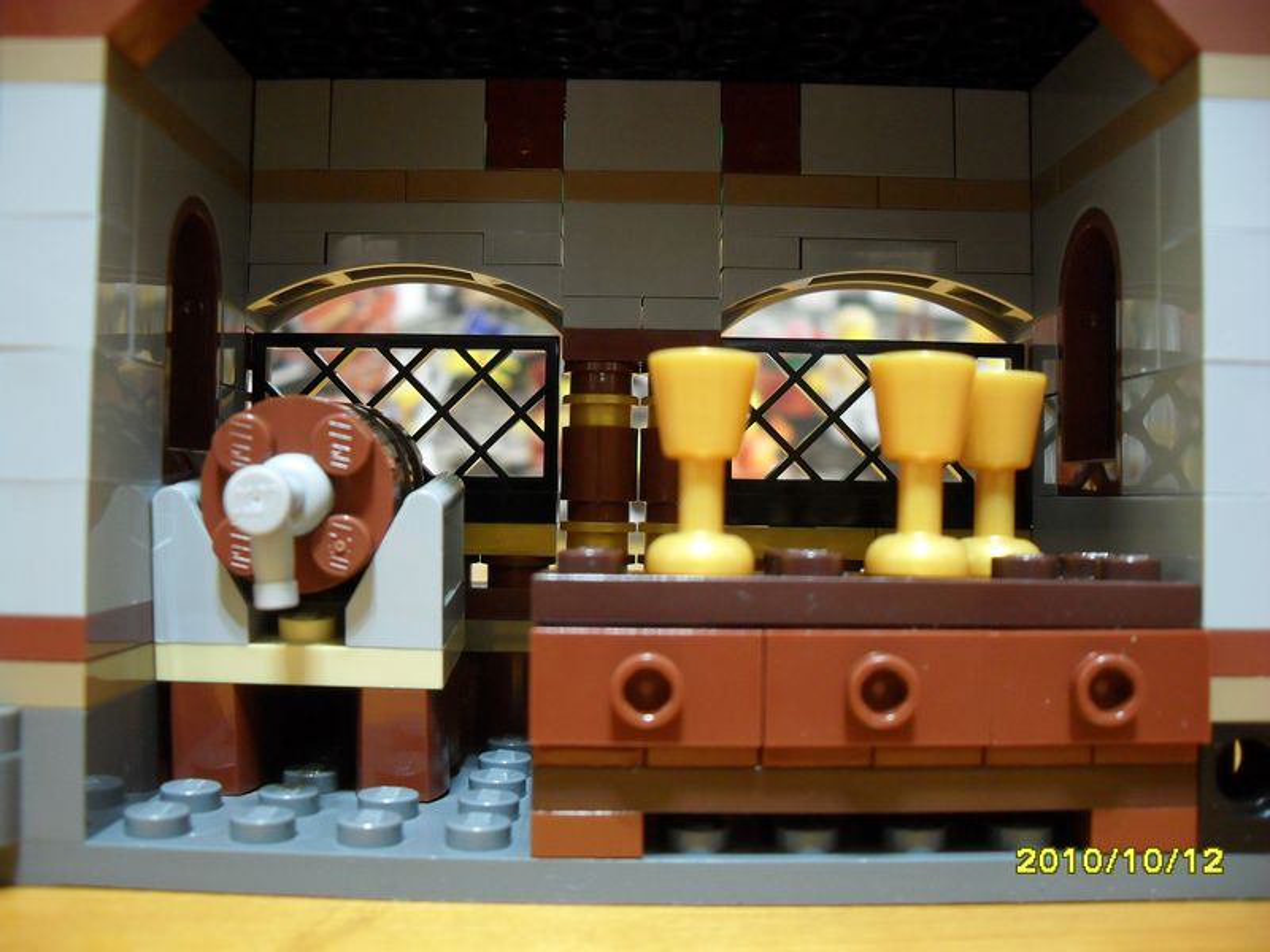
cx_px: 635
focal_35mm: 35
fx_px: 1284
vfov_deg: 40.7
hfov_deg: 52.6
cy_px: 476
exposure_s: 1/3
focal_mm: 6.2
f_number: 2.8
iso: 200
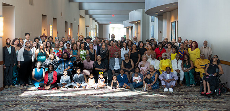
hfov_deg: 37.2
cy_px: 42
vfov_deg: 18.4
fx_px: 342
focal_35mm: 58
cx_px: 112
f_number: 1.2
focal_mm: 50
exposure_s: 1/400
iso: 160
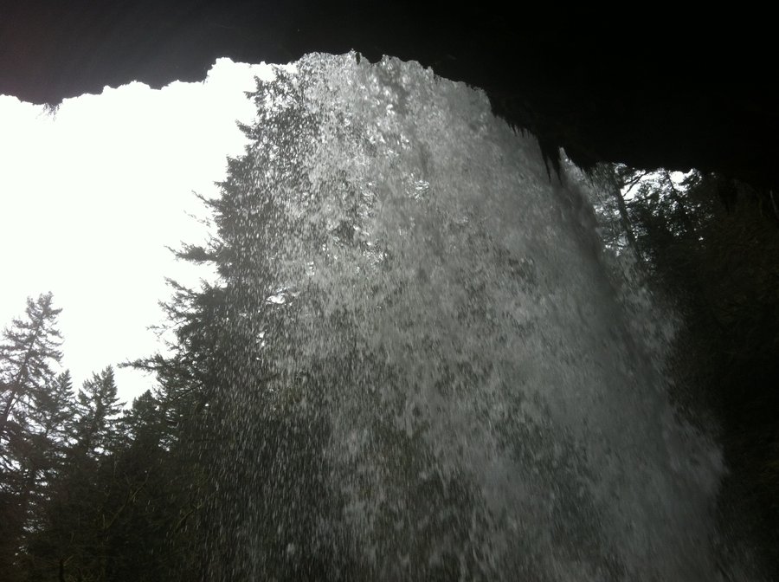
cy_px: 291
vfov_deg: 40.6
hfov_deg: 52.7
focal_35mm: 35
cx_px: 390
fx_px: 786
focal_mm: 3.85
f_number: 2.8
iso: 80
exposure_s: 1/290
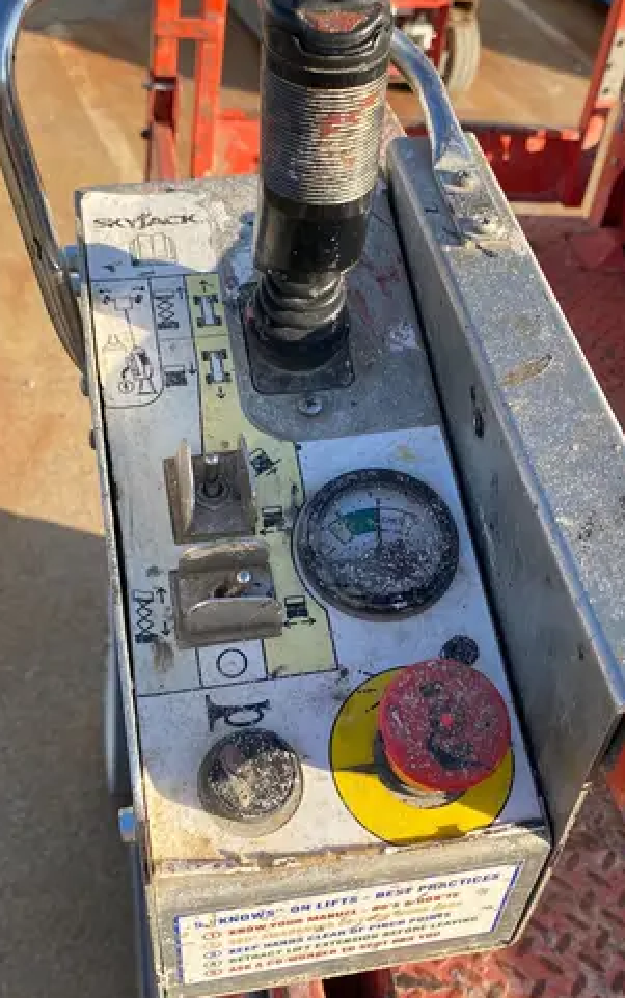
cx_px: 297
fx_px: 1144
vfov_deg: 47.2
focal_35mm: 42
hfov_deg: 30.6
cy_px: 503
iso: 32
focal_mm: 4.25
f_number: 1.8
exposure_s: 1/912
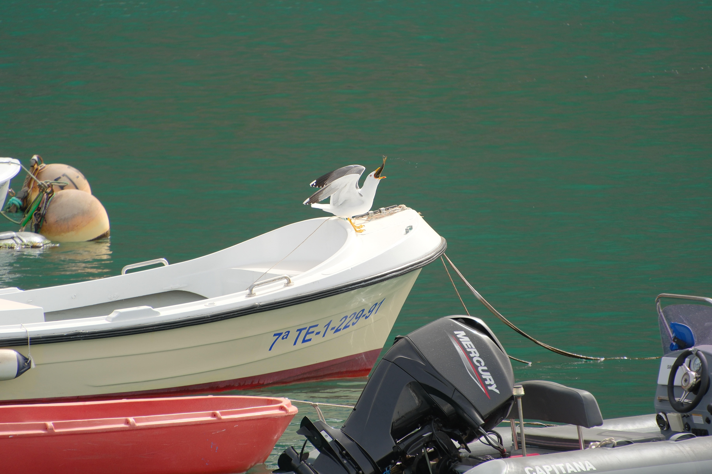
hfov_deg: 4.6
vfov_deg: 3.1
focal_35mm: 450
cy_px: 237
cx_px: 356
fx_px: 8899
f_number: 7.1
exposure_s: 1/240
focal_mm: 300
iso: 250
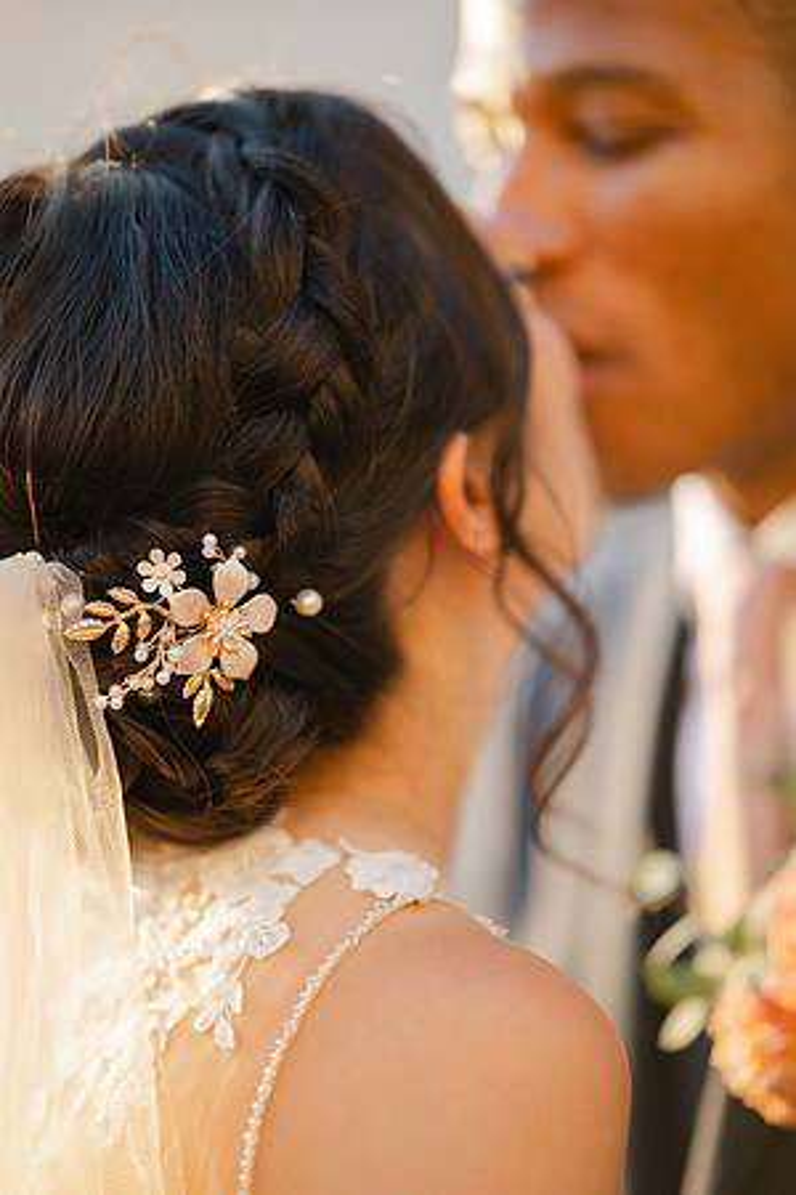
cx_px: 398
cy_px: 598
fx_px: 3482
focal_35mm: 105
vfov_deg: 19.5
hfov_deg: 13.0
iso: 64
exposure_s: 1/320
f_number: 1.4
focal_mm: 105
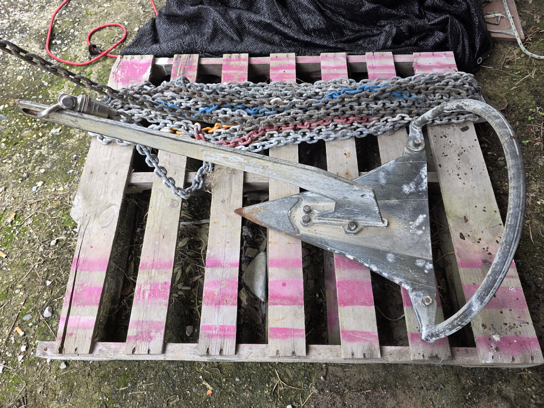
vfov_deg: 58.9
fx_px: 361
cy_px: 204
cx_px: 272
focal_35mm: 23
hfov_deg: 73.9
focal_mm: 6.3
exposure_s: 1/180
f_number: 1.7
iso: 64
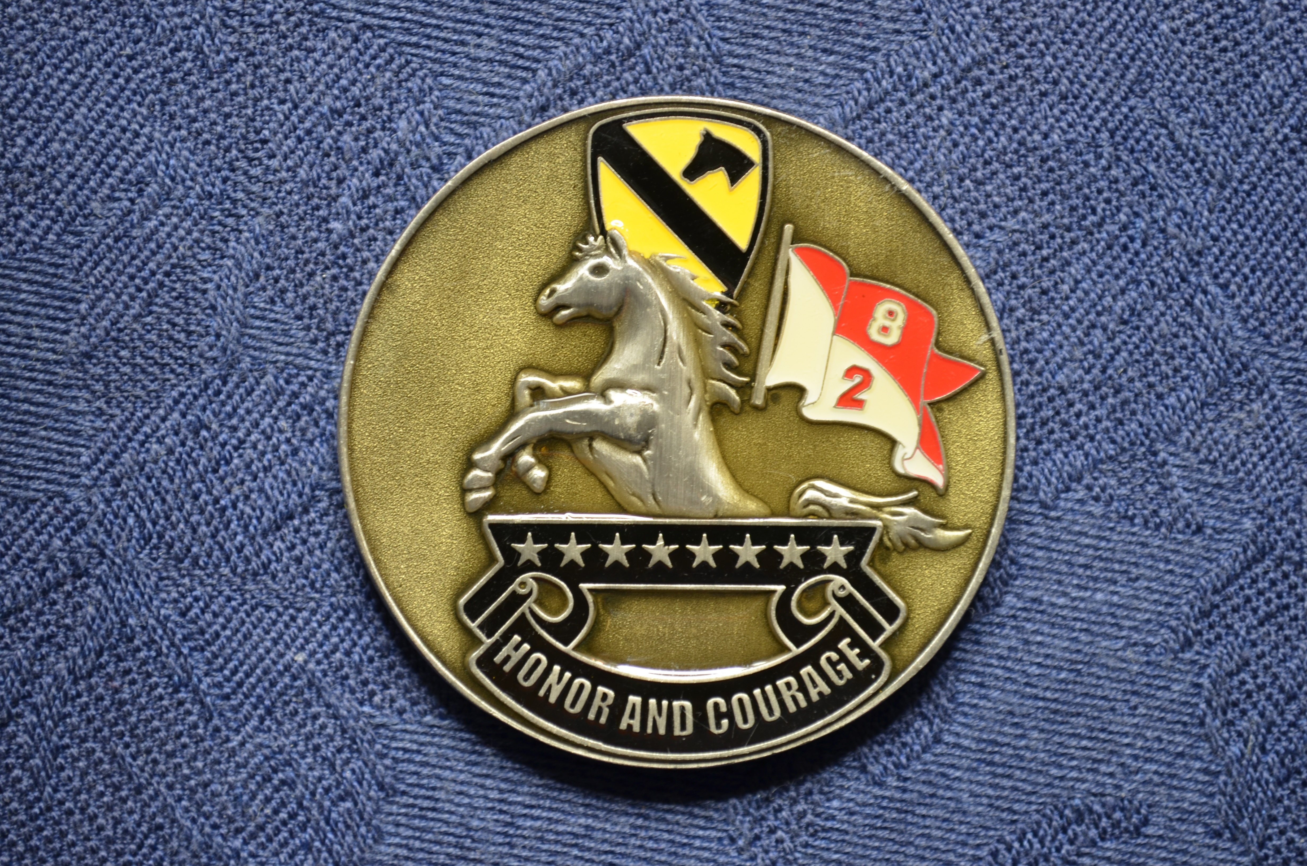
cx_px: 654
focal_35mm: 82
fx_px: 2989
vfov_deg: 16.5
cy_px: 433
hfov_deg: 24.7
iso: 160
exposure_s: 1/2.5
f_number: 8
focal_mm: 55
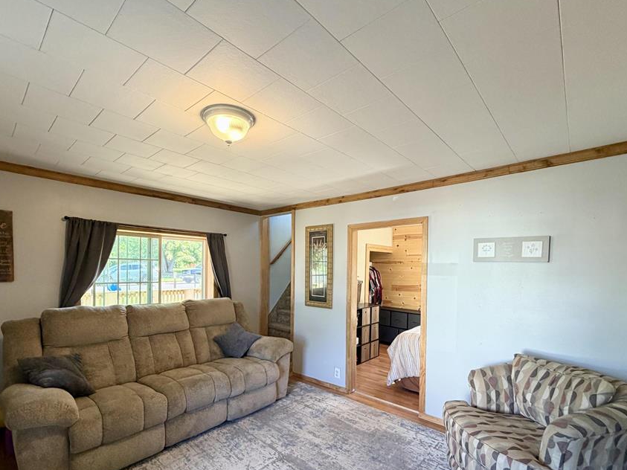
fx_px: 308
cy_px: 276
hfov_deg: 91.0
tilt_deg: -3.7
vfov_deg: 74.1
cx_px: 298
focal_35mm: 17
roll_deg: -0.5
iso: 200
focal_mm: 2.22
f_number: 2.2
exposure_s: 1/60
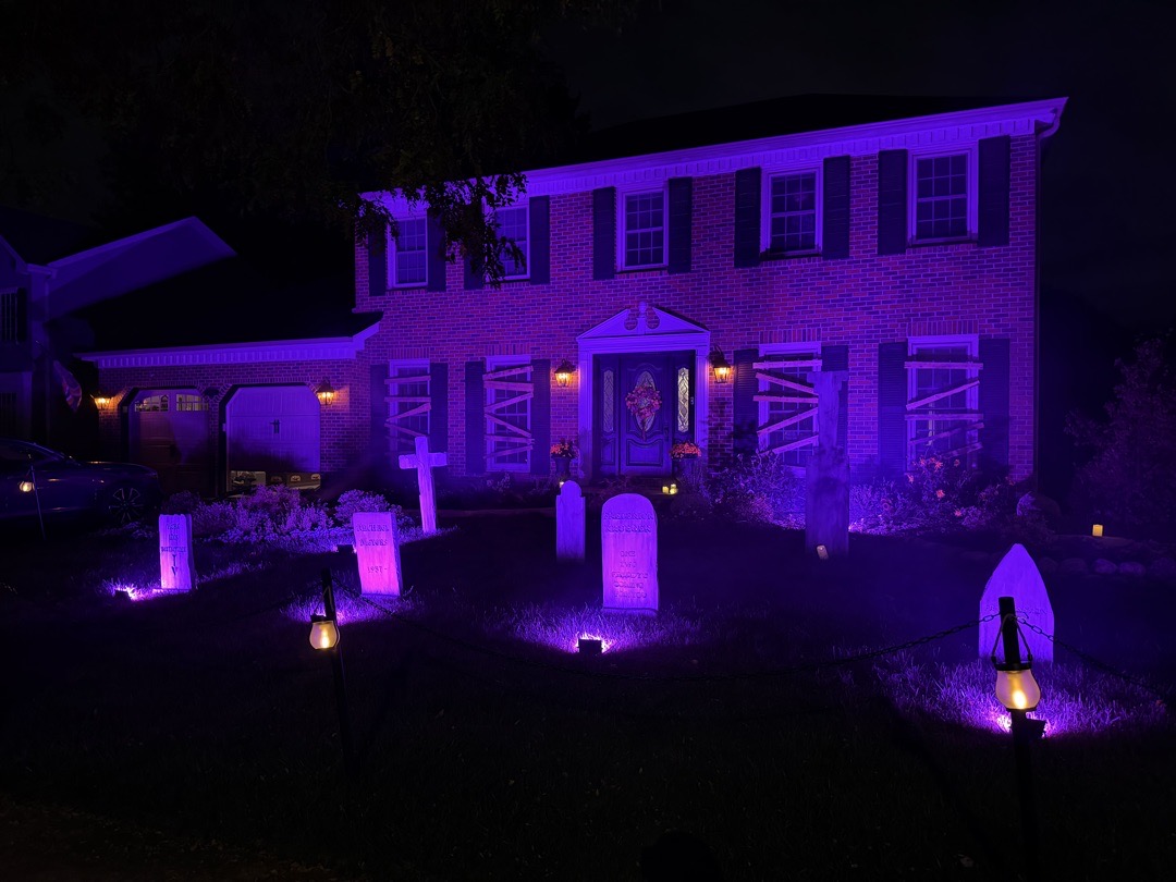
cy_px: 441
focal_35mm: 24
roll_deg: +1.0
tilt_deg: +0.3
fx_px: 815
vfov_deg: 56.8
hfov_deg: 71.6
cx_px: 588
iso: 1250
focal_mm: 6.76
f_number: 1.78
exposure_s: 1/24
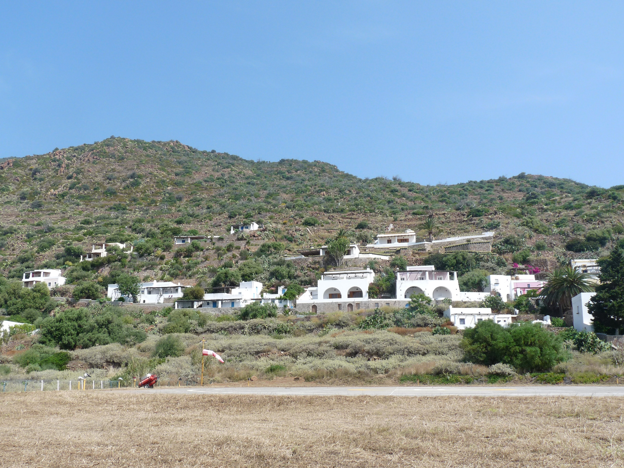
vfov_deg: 51.4
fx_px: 487
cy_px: 234
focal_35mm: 27
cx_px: 312
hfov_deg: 65.3
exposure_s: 1/320
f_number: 5.6
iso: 100
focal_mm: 4.8
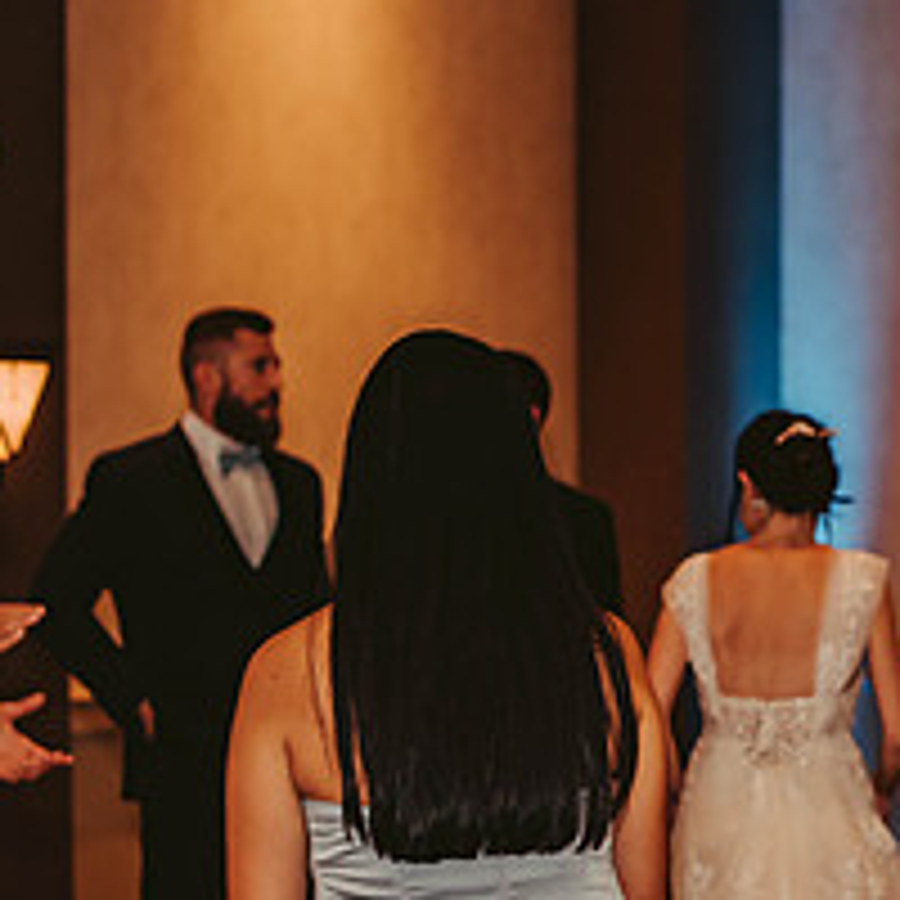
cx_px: 1179
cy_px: 668
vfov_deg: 14.1
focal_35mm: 123
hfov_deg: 13.6
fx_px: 3618
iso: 800
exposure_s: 1/125
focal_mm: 50
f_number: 2.5
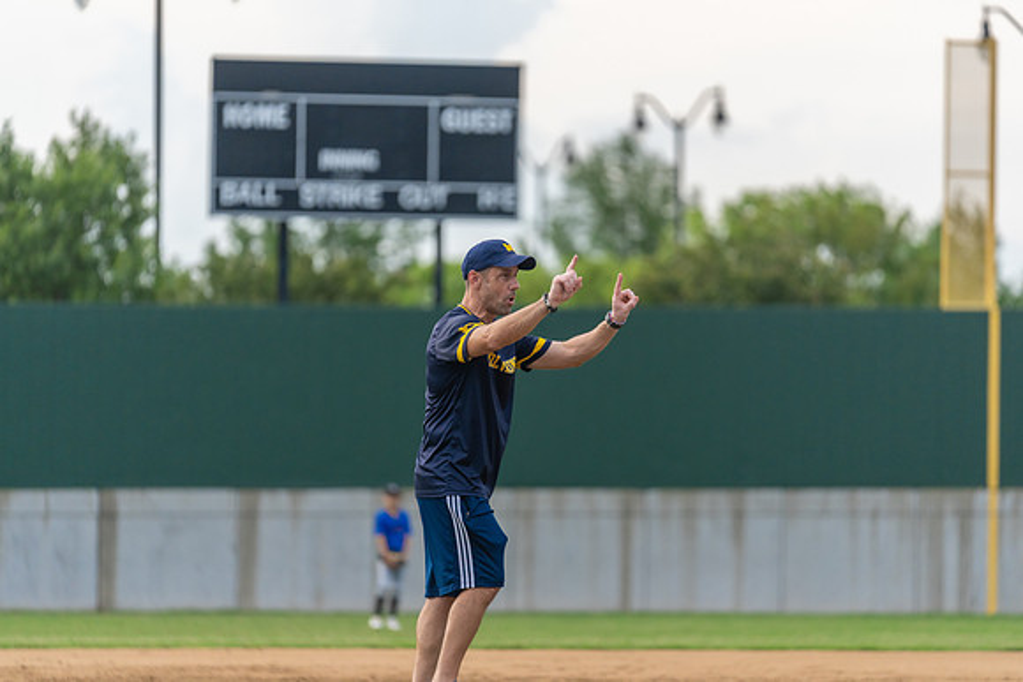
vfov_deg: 6.9
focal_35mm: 200
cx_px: 512
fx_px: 5684
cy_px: 341
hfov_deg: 10.3
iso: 1000
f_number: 2.8
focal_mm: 200
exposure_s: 1/1000
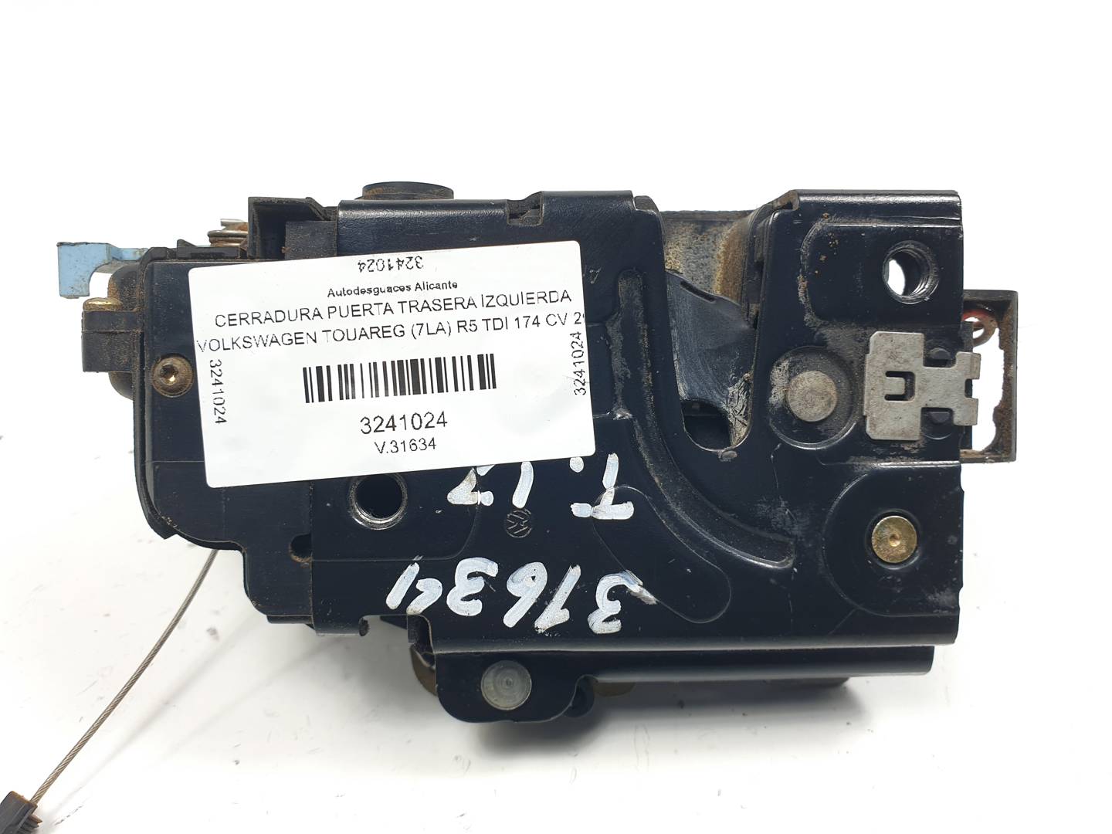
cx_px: 556
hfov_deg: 67.3
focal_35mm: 26
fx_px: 835
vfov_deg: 53.1
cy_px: 417
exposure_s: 1/135
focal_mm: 4.3
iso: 50
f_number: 2.4
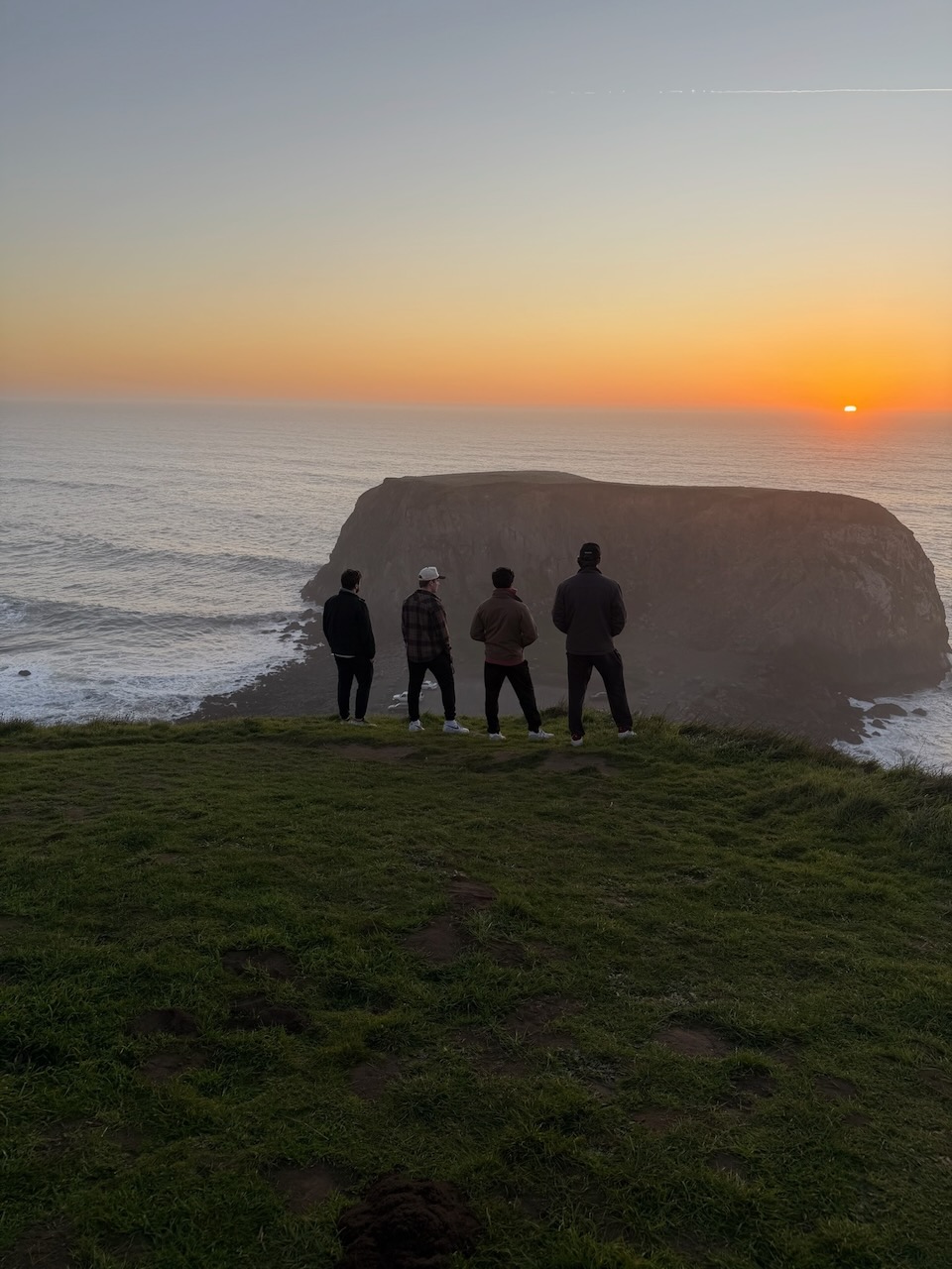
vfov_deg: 71.6
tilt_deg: -14.1
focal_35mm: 24
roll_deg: -1.3
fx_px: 880
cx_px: 476
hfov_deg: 56.8
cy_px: 634
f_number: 1.78
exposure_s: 1/617
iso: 80
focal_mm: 6.76
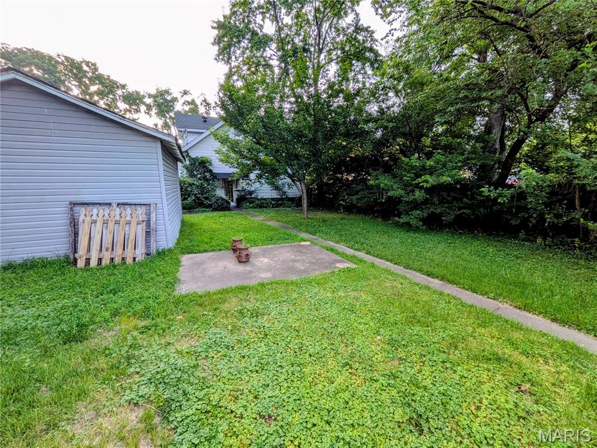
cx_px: 298
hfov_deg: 102.1
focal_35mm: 14
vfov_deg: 85.7
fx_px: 241
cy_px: 224
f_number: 2.2
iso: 37
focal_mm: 1.83
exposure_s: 1/288
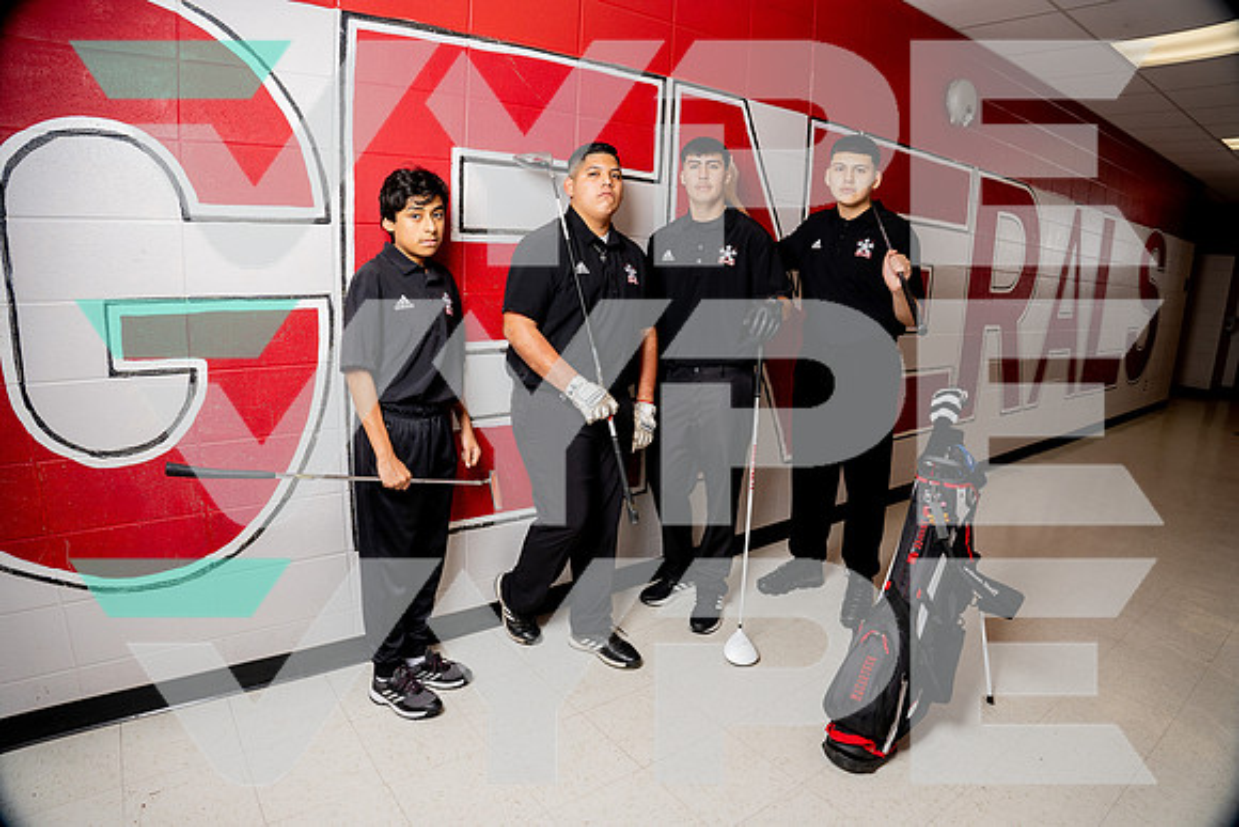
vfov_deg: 62.0
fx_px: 688
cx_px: 620
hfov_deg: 84.0
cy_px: 414
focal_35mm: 20
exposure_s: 1/200
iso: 250
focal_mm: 20
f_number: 7.1
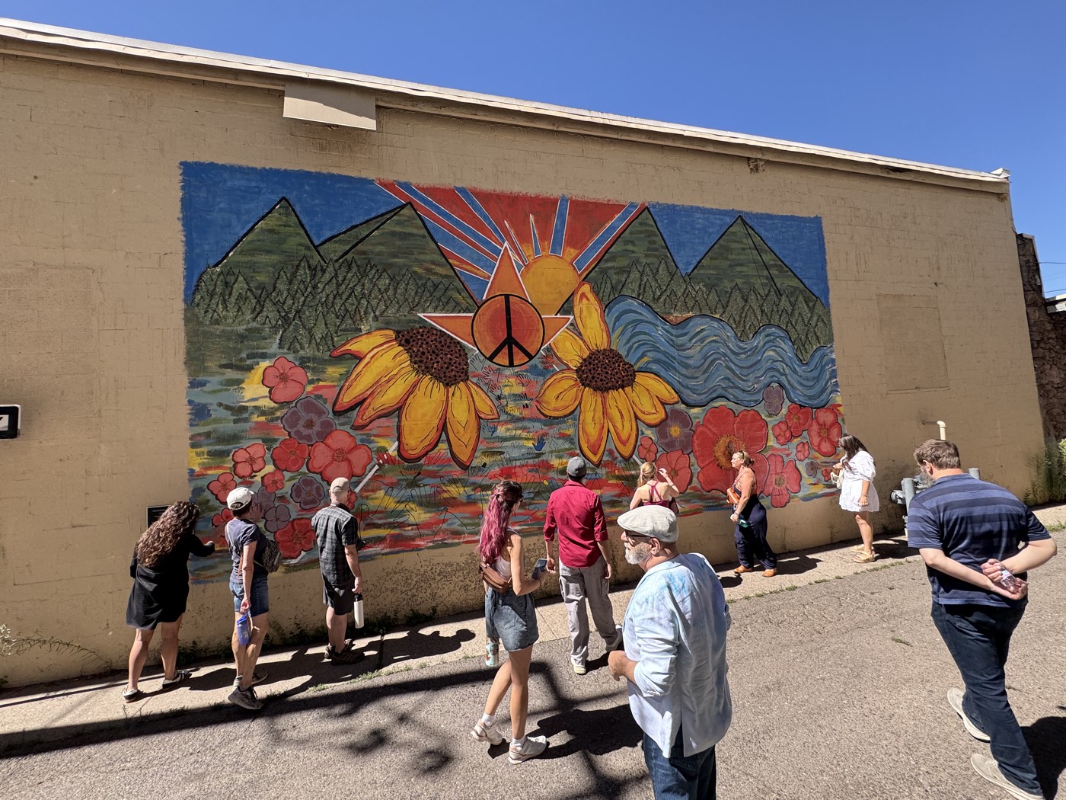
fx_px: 431
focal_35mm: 14
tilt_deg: +4.8
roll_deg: +3.9
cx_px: 533
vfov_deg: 85.7
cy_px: 400
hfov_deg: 102.1
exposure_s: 1/320
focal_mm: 2.22
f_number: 2.2
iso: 40
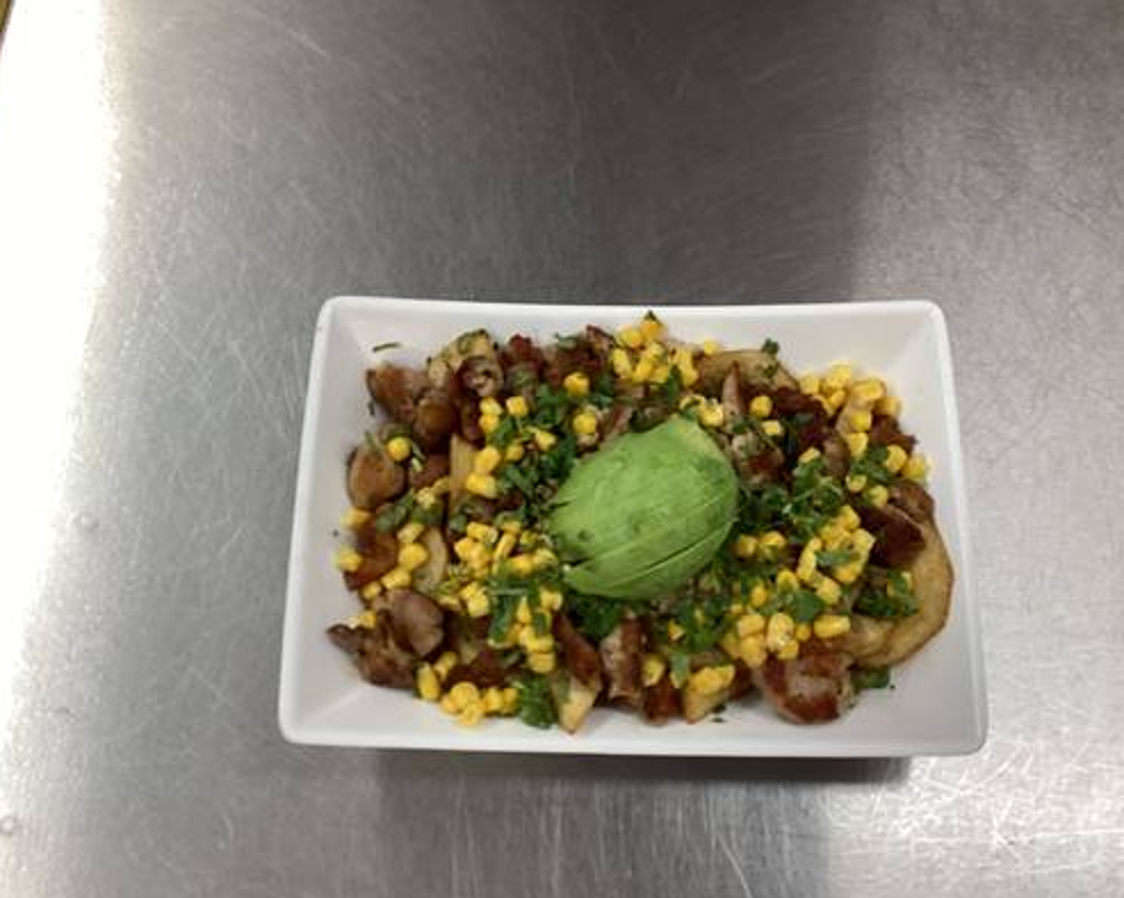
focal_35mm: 36
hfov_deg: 50.3
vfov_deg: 41.1
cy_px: 497
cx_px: 570
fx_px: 1197
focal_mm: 3.3
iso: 80
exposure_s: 1/120
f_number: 2.4
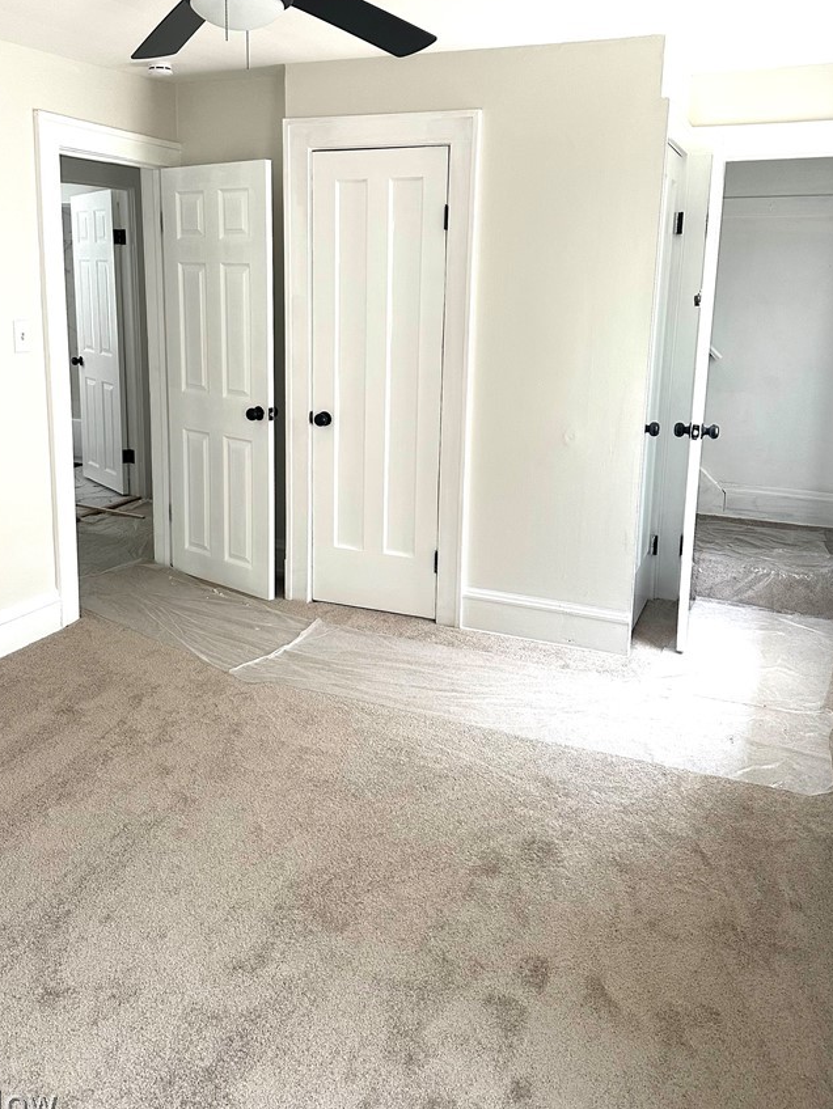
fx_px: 930
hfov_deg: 48.2
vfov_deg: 61.3
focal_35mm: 29
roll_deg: +0.1
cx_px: 379
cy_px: 462
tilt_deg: -10.3
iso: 250
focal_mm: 6.86
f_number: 1.78
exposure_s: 1/104
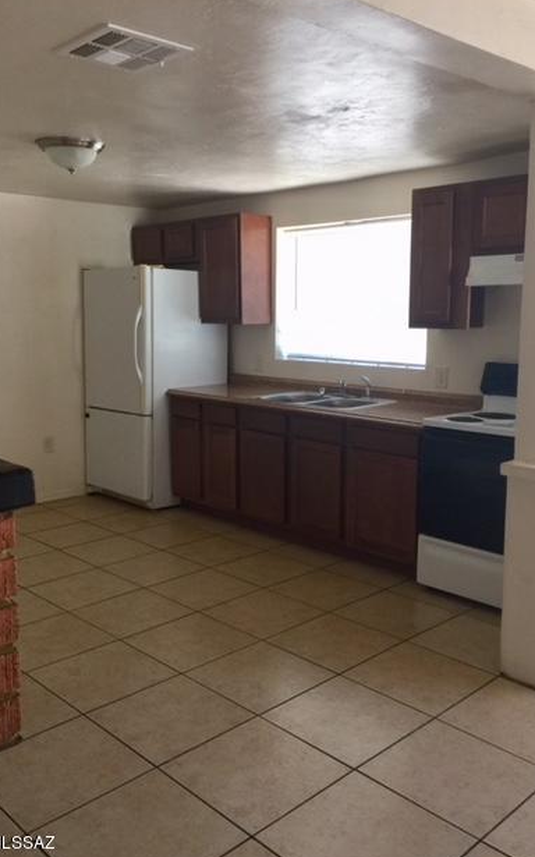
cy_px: 431
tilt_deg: -9.0
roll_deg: +0.3
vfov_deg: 59.7
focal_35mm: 32
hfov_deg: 39.4
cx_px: 258
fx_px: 747
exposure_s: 1/30
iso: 50
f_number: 2.2
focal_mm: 4.15
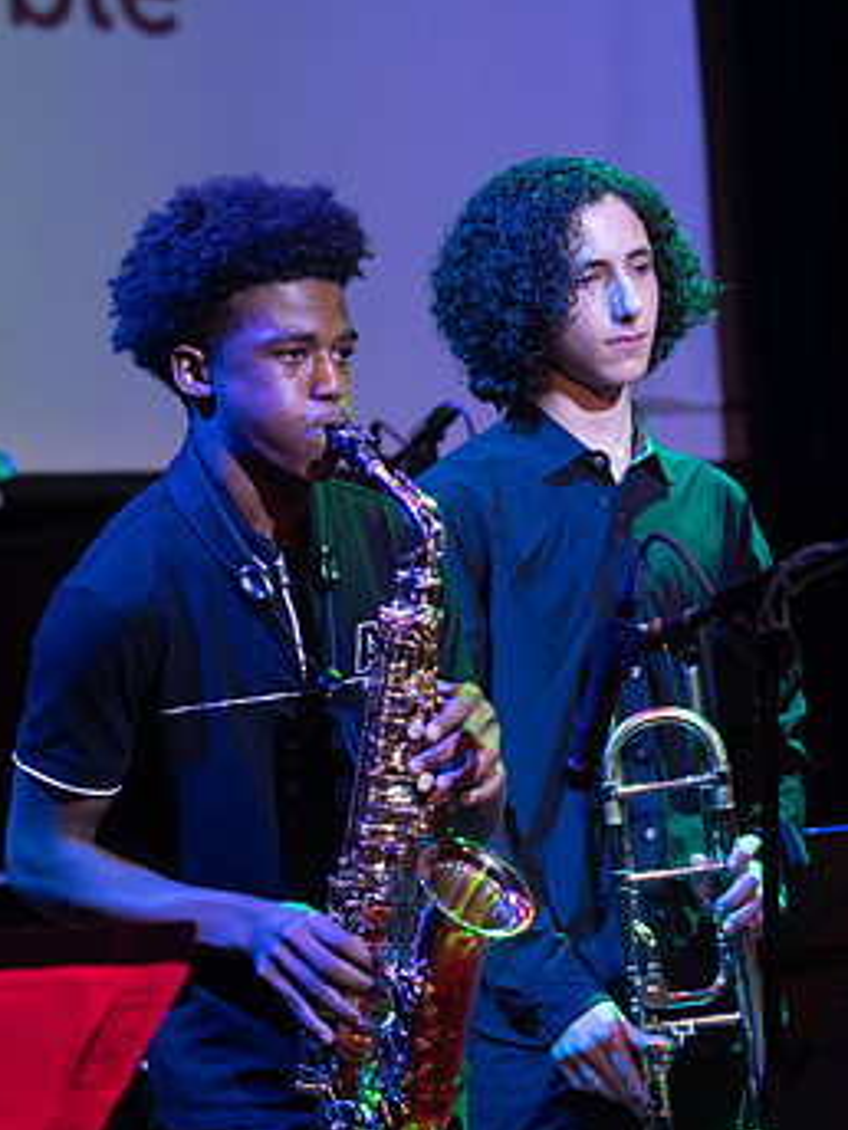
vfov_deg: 13.1
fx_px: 4932
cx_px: 378
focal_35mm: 151
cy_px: 726
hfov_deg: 9.8
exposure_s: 1/200
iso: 1600
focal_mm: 80
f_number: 2.8
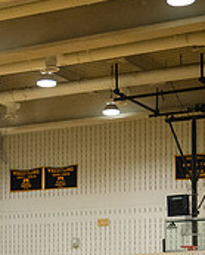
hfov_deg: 13.7
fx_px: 840
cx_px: -1
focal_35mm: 111
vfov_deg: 16.7
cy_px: 281
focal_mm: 35
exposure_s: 1/320
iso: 4000
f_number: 2.8
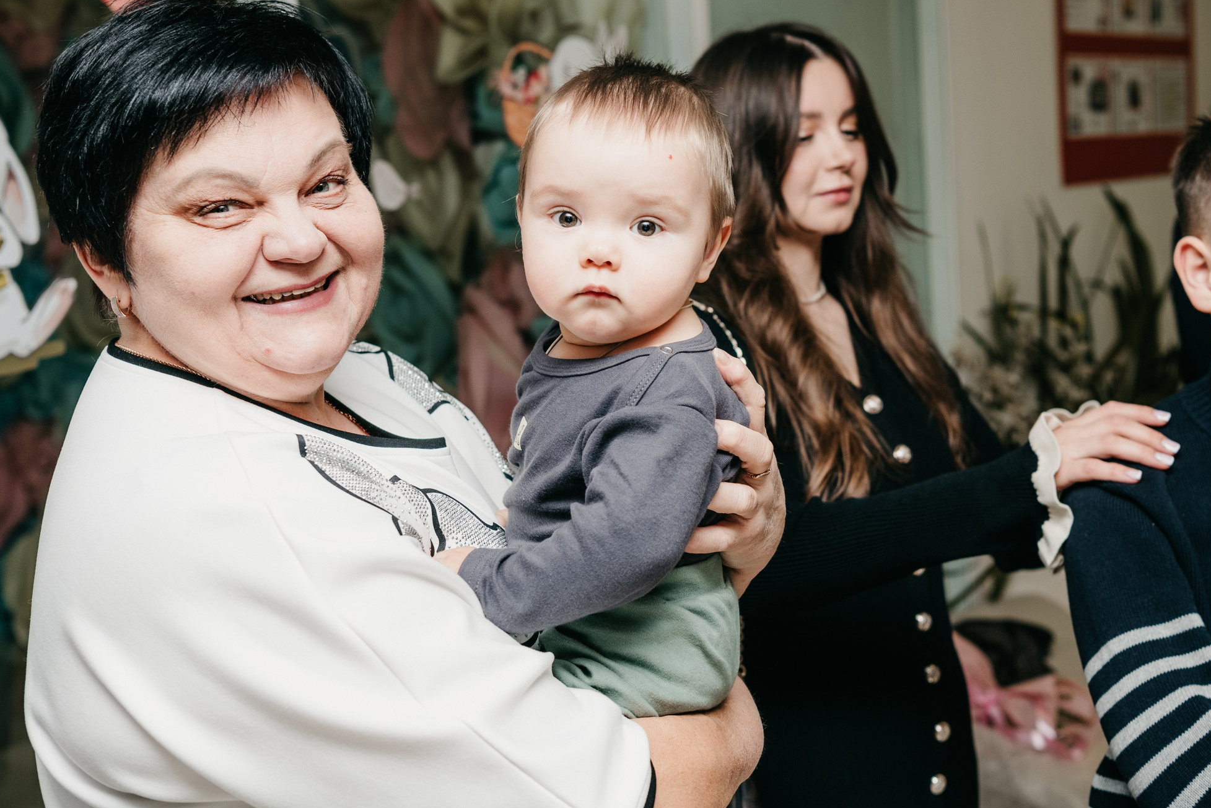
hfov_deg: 36.2
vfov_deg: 24.6
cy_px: 318
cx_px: 654
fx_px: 1850
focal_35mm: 55
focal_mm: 42
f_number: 4
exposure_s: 1/160
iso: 160
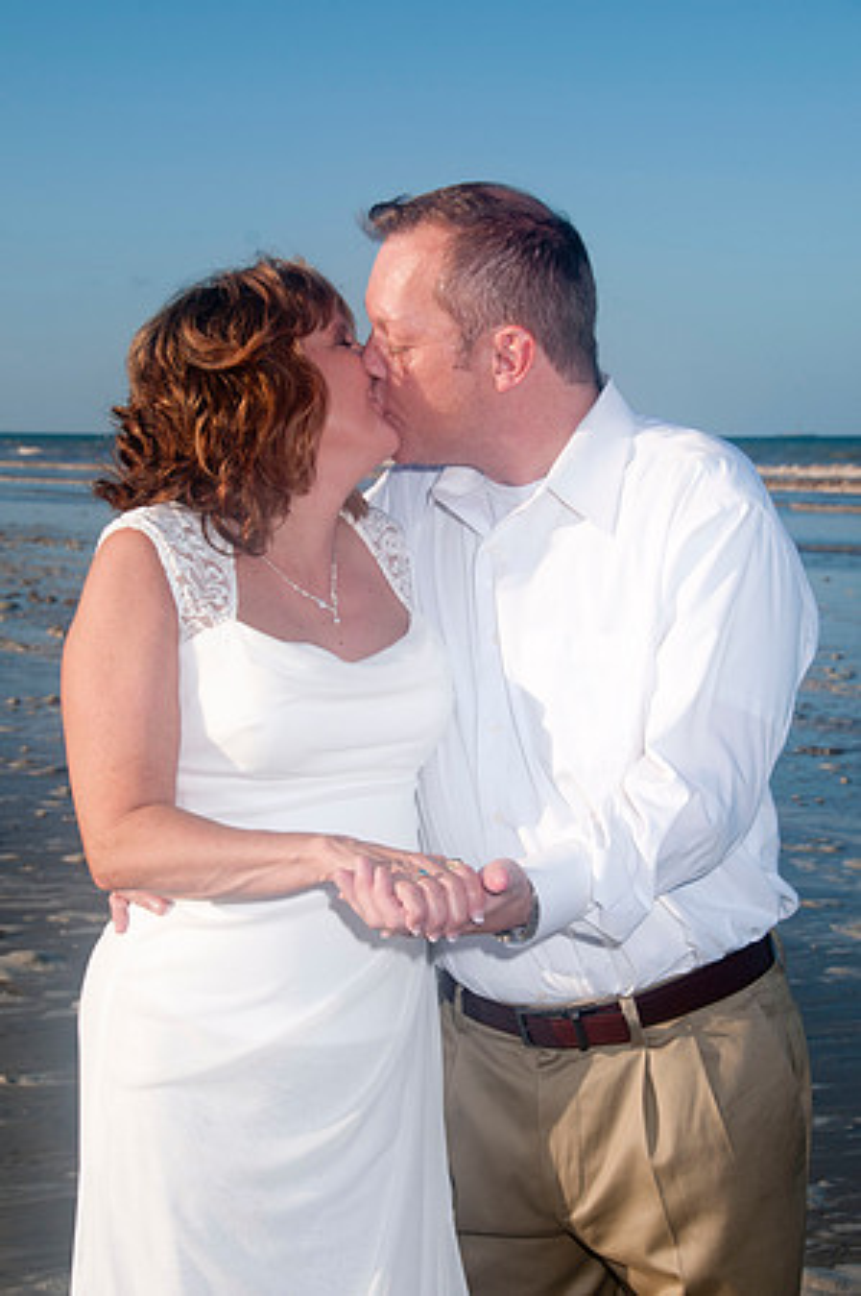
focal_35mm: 72
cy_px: 648
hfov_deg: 18.9
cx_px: 430
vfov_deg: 28.1
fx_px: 2589
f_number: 11
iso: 100
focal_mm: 48
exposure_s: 1/250
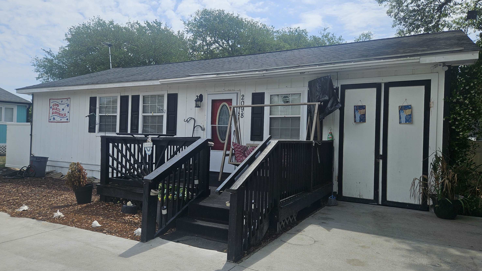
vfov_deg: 44.4
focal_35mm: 26
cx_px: 243
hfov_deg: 71.9
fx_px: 332
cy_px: 135
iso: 25
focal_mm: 5.4
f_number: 1.8
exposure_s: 1/3143
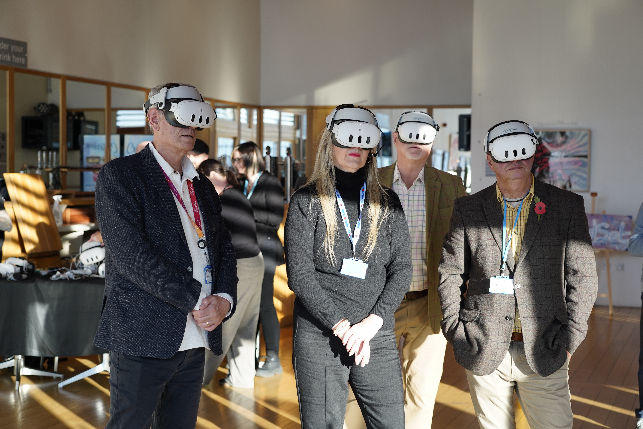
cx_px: 322
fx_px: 1036
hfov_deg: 34.5
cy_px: 214
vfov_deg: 23.4
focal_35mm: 58
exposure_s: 1/160
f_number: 4
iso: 400
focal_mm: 58
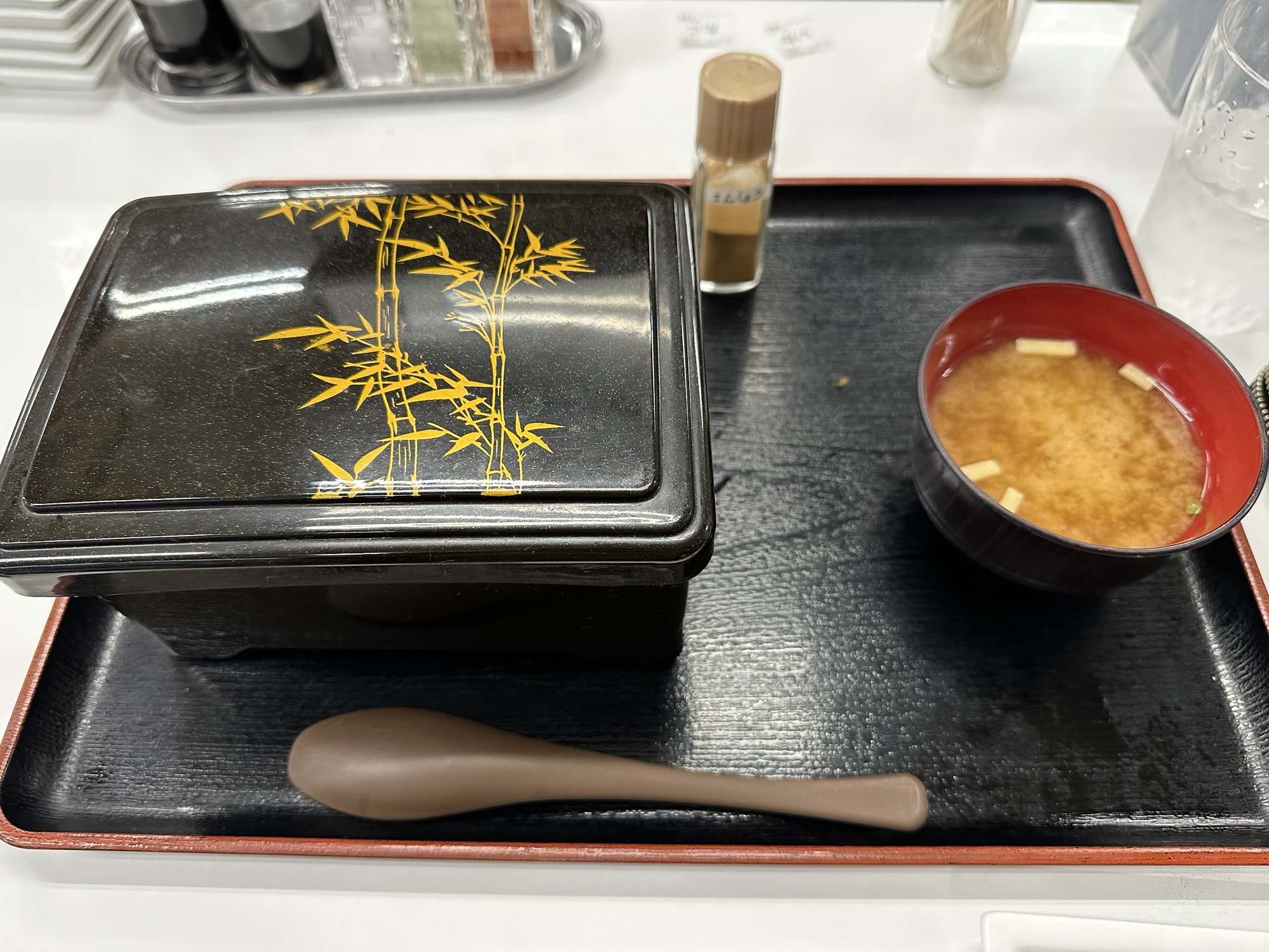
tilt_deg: -58.0
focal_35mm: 24
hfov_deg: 71.6
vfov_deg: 56.8
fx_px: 880
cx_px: 634
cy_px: 476
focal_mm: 6.86
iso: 250
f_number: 1.78
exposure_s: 1/64
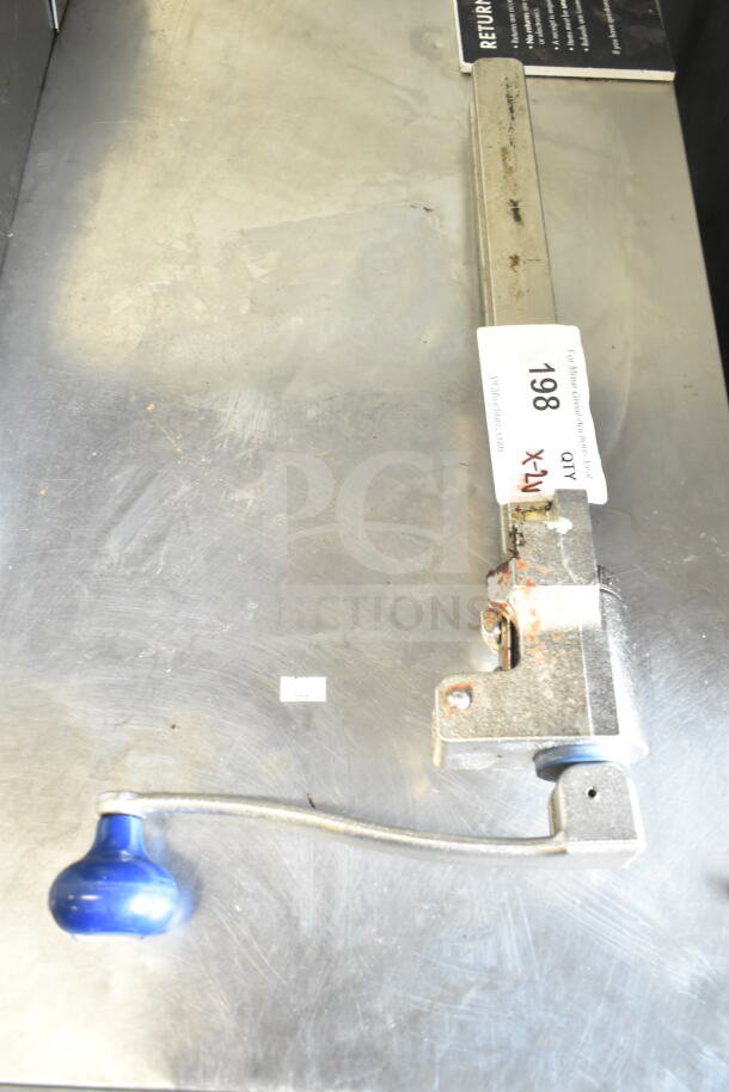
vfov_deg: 59.5
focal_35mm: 32
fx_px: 956
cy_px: 546
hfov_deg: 41.7
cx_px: 364
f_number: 3.8
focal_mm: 21
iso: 1600
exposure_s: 1/40
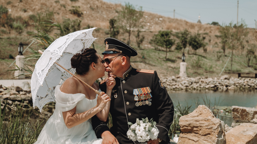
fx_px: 328
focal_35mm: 48
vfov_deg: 24.6
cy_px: 58
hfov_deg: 42.7
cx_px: 128
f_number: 3.5
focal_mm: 46
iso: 250
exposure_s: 1/250
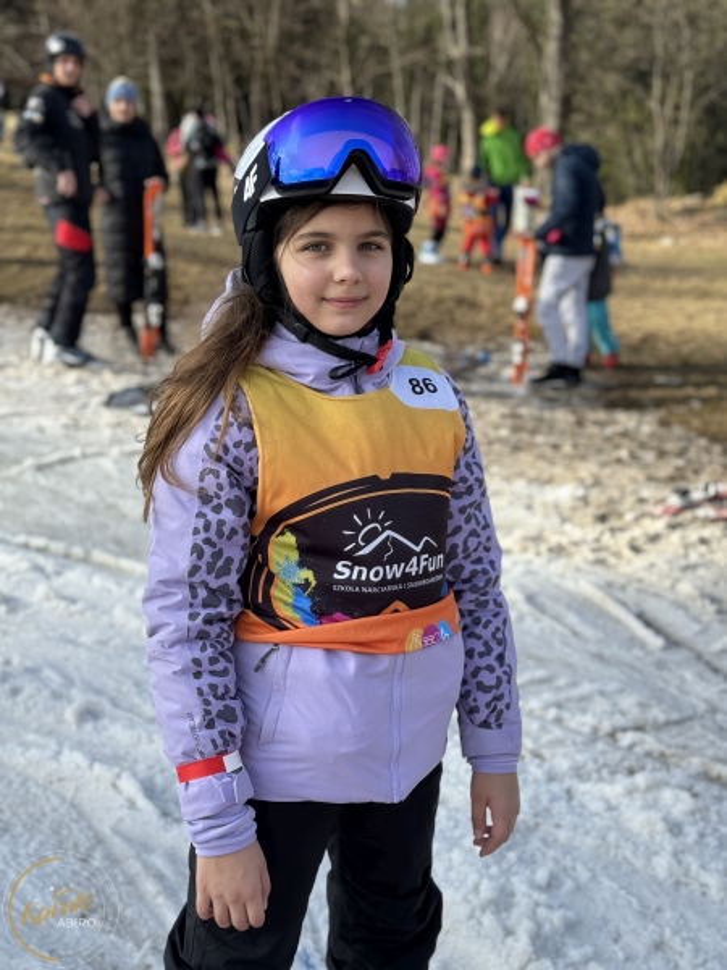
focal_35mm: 48
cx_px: 364
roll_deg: -0.5
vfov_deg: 39.7
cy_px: 485
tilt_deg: -9.4
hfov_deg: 30.3
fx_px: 1344
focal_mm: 6.86
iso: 64
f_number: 1.78
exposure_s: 1/1560
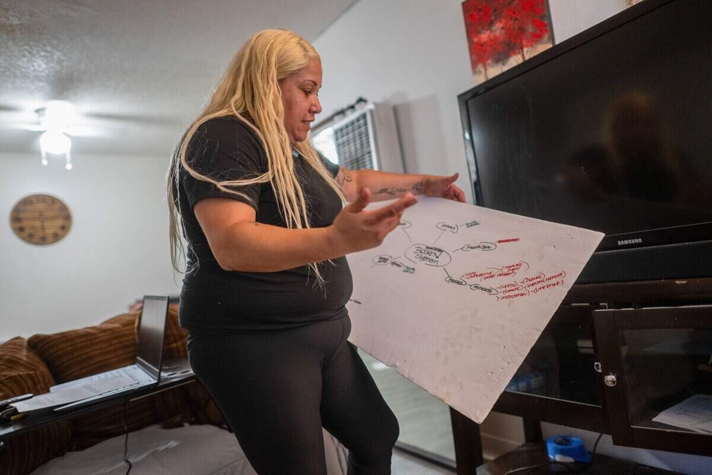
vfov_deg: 53.1
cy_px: 238
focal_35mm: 24
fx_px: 475
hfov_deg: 73.7
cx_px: 356
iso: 1600
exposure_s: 1/60
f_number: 1.4
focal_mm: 24
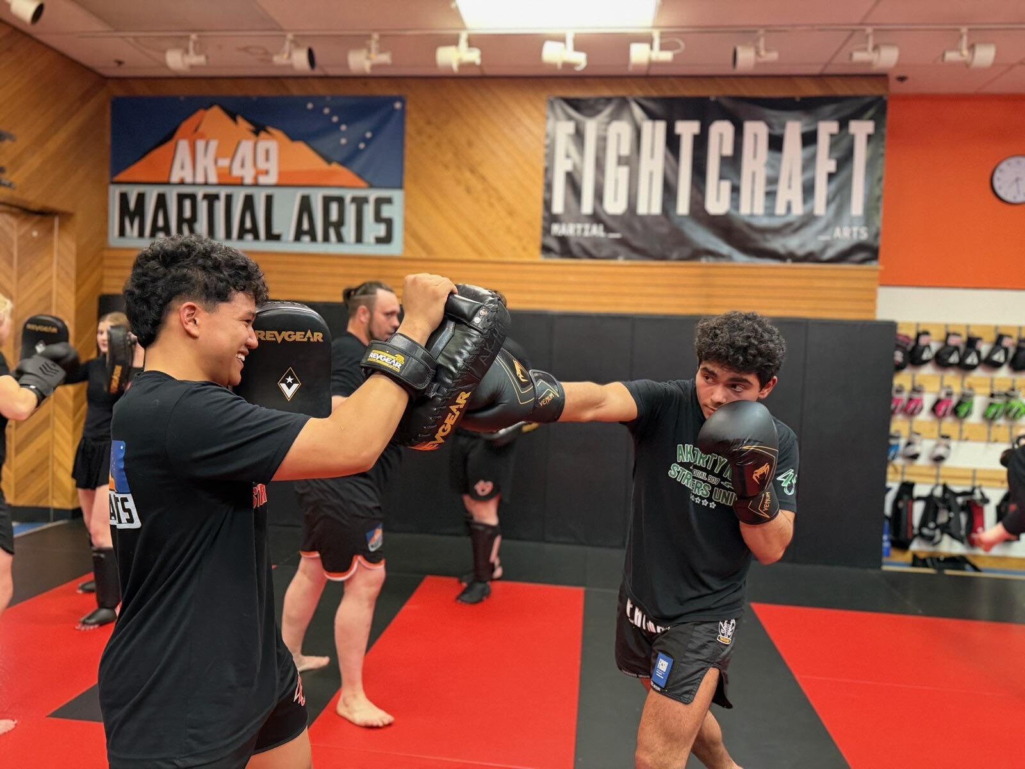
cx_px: 512
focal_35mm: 24
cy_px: 384
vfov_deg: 56.8
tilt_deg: -0.9
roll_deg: -1.9
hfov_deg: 71.6
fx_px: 711
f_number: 1.78
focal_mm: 6.76
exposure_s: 1/60
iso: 640
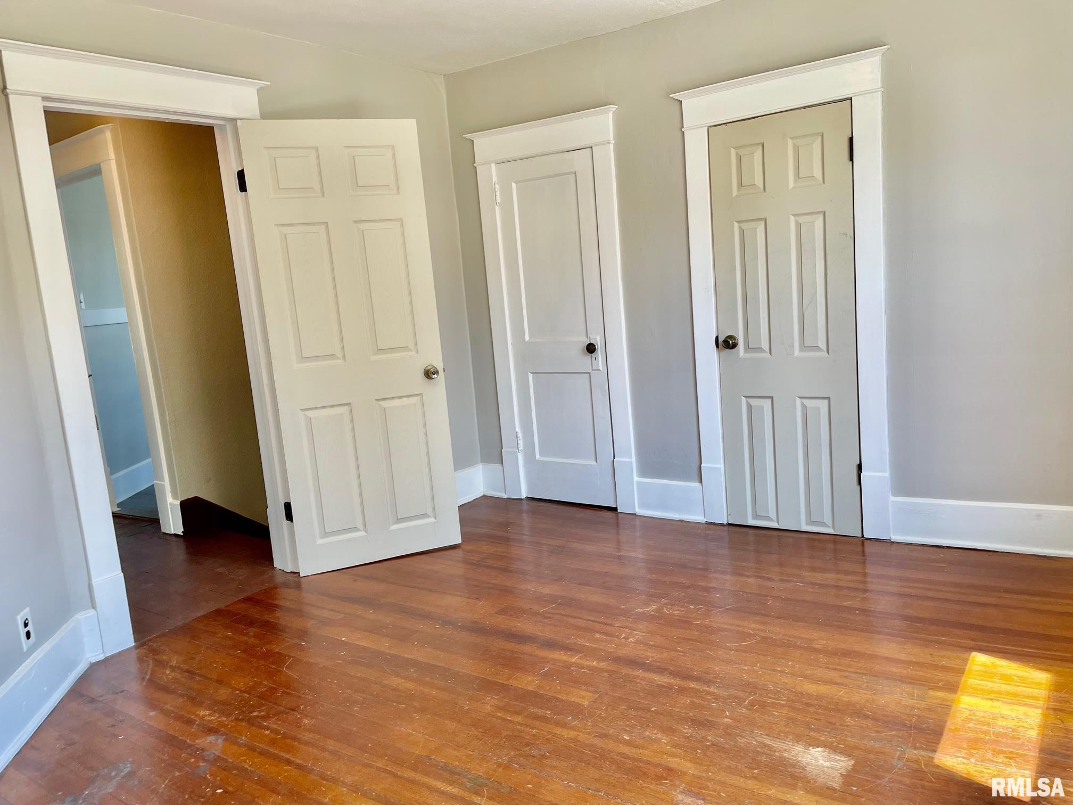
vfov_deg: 53.1
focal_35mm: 26
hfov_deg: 67.3
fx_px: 806
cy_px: 402
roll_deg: +5.7
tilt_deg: -8.6
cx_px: 536
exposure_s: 1/120
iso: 50
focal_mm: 4.2
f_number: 1.6
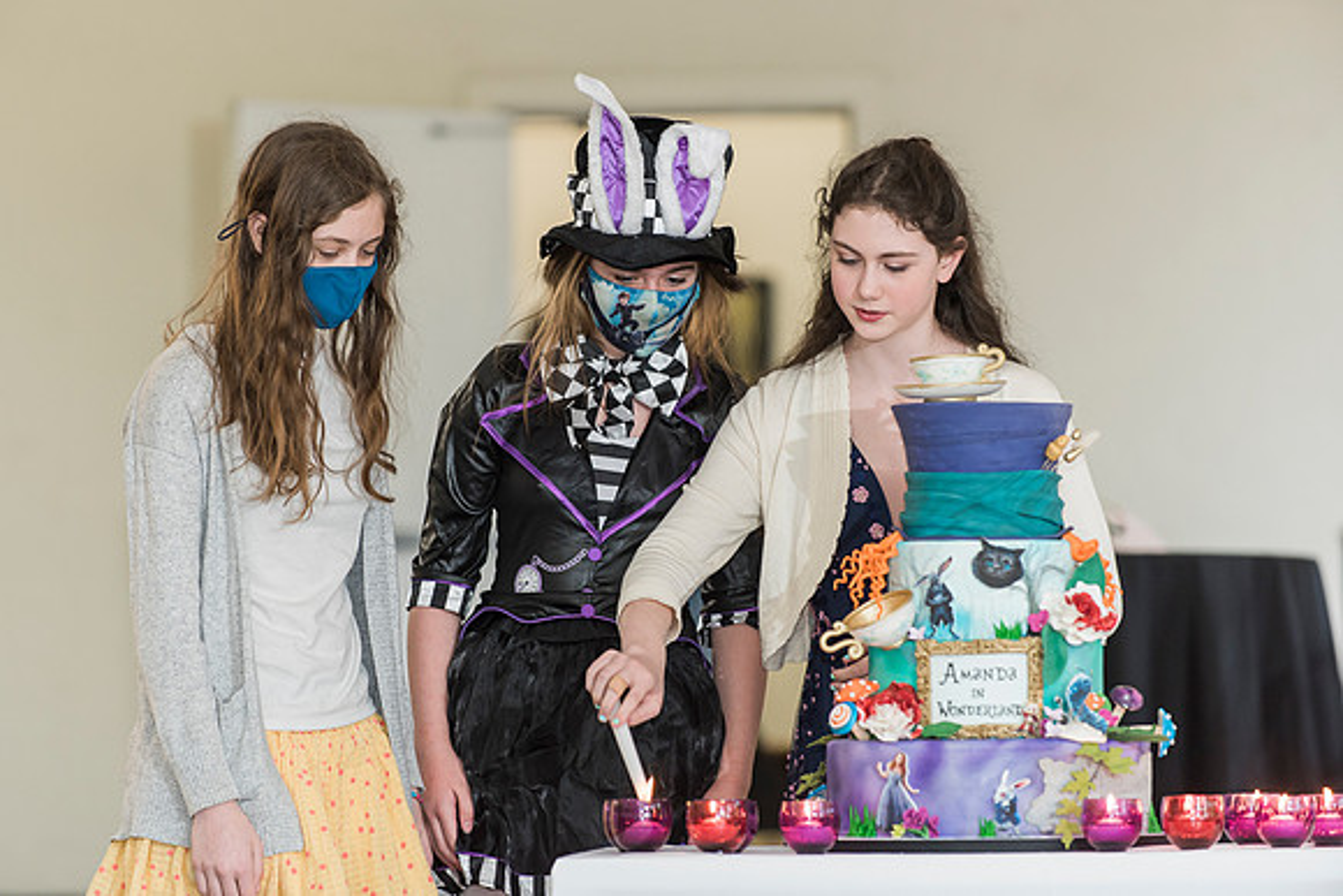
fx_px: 7798
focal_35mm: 209
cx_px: 652
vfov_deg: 6.6
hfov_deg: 9.8
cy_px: 443
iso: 1000
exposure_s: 1/160
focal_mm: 200
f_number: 4
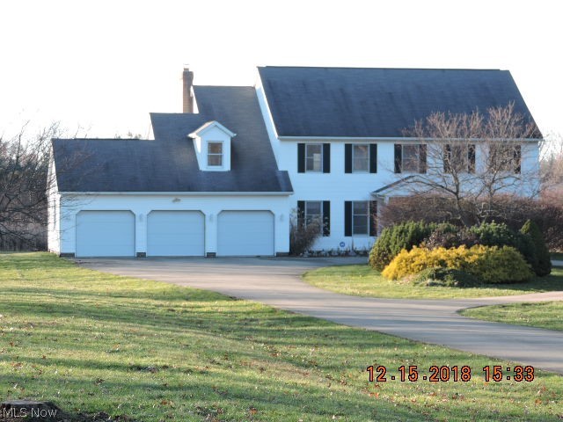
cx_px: 282
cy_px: 211
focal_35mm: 120
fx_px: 1952
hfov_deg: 16.4
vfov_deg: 12.3
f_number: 4.2
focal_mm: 21.4
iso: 100
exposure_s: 1/100
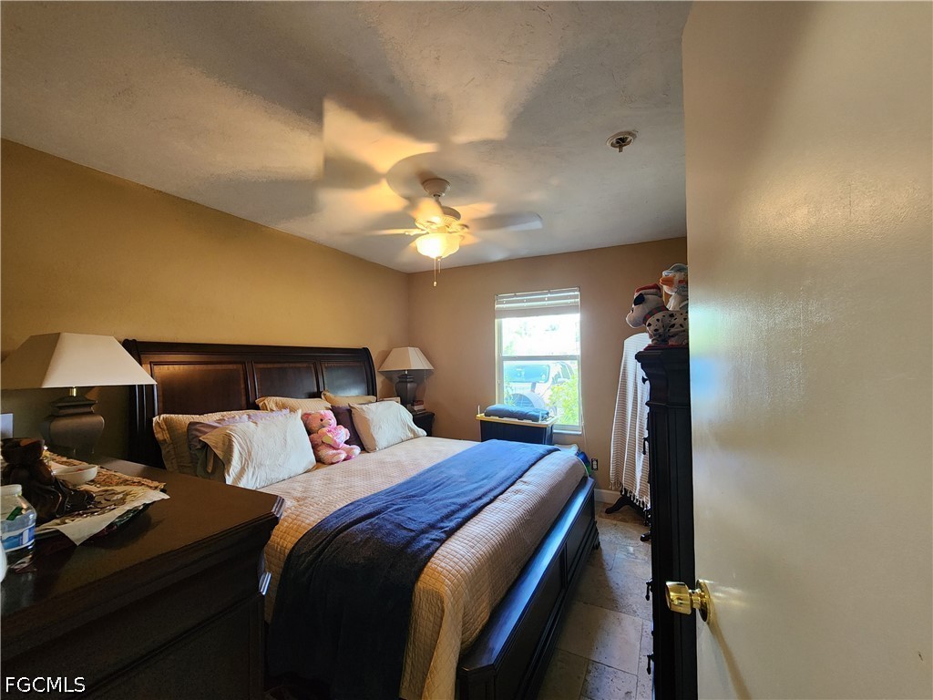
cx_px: 466
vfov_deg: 89.9
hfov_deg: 106.2
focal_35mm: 13
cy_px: 350
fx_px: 350
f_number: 2.2
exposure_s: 1/40
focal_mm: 2.2
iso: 320
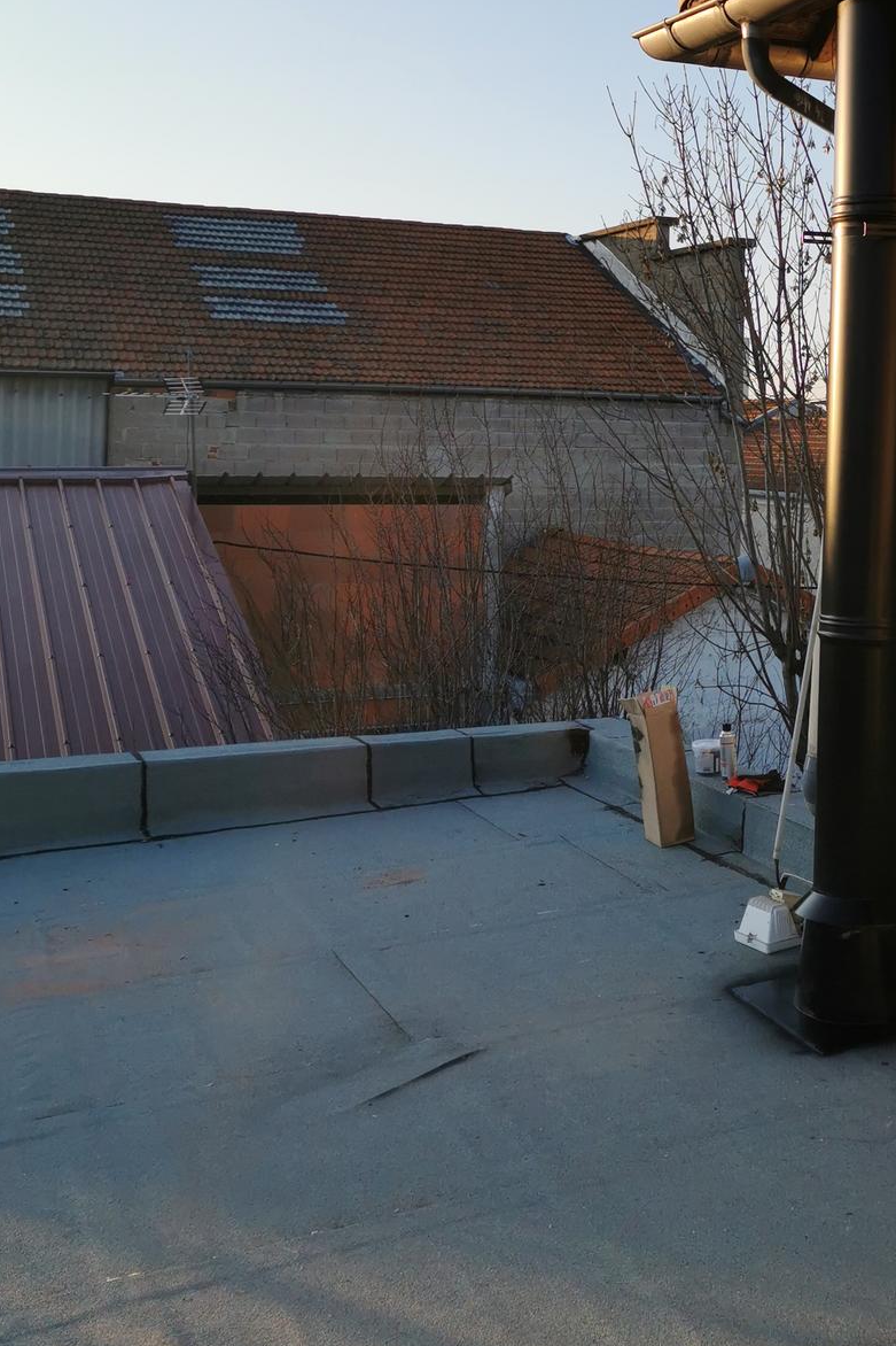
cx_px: 768
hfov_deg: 28.4
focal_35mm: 46
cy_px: 436
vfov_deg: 42.1
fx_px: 1718
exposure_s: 1/1211
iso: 50
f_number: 1.8
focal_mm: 5.58
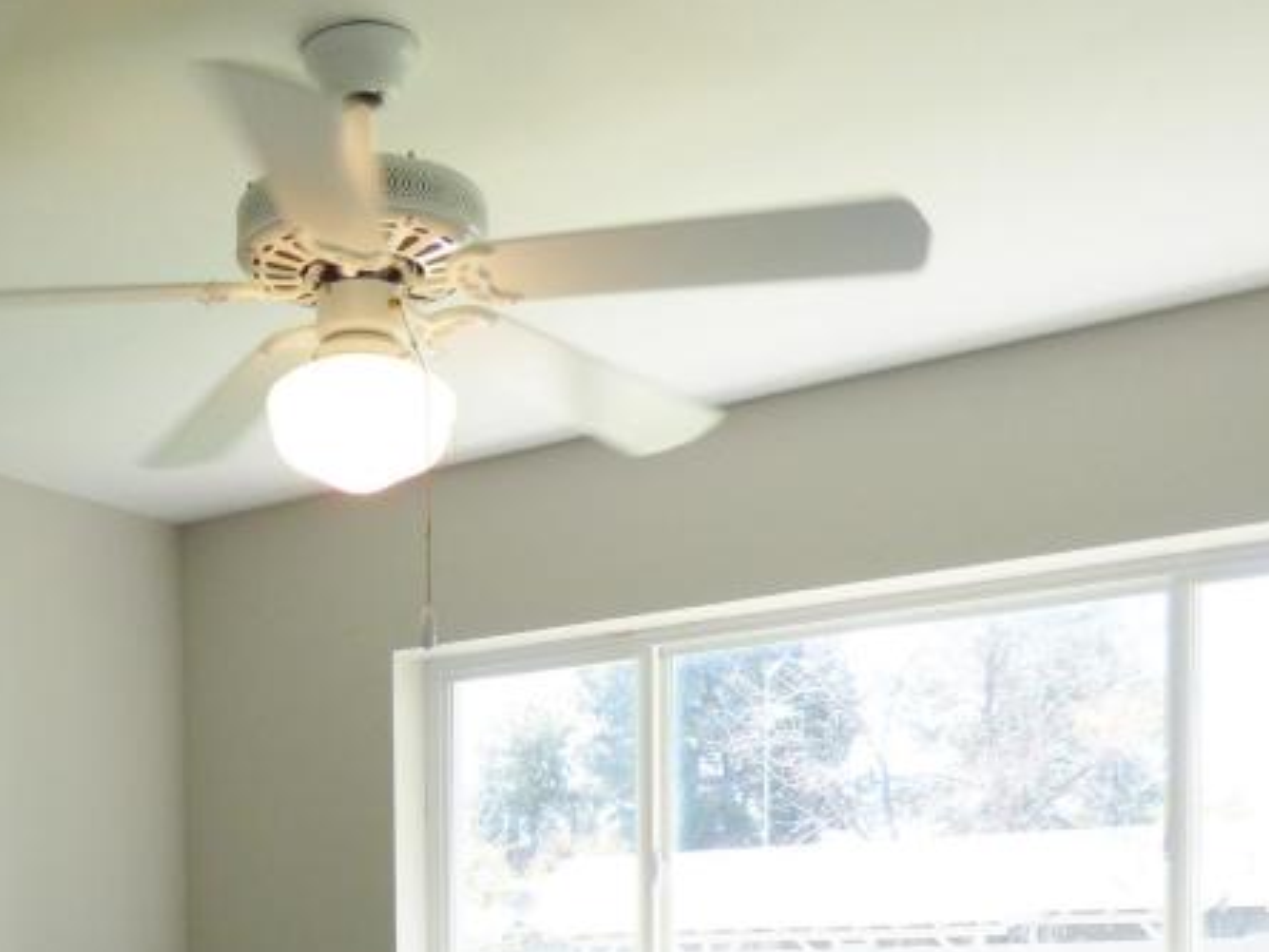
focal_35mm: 46
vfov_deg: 28.3
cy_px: 1080
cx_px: 342
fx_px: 1687
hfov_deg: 40.3
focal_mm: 3.58
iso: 100
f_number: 2.8
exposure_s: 1/160
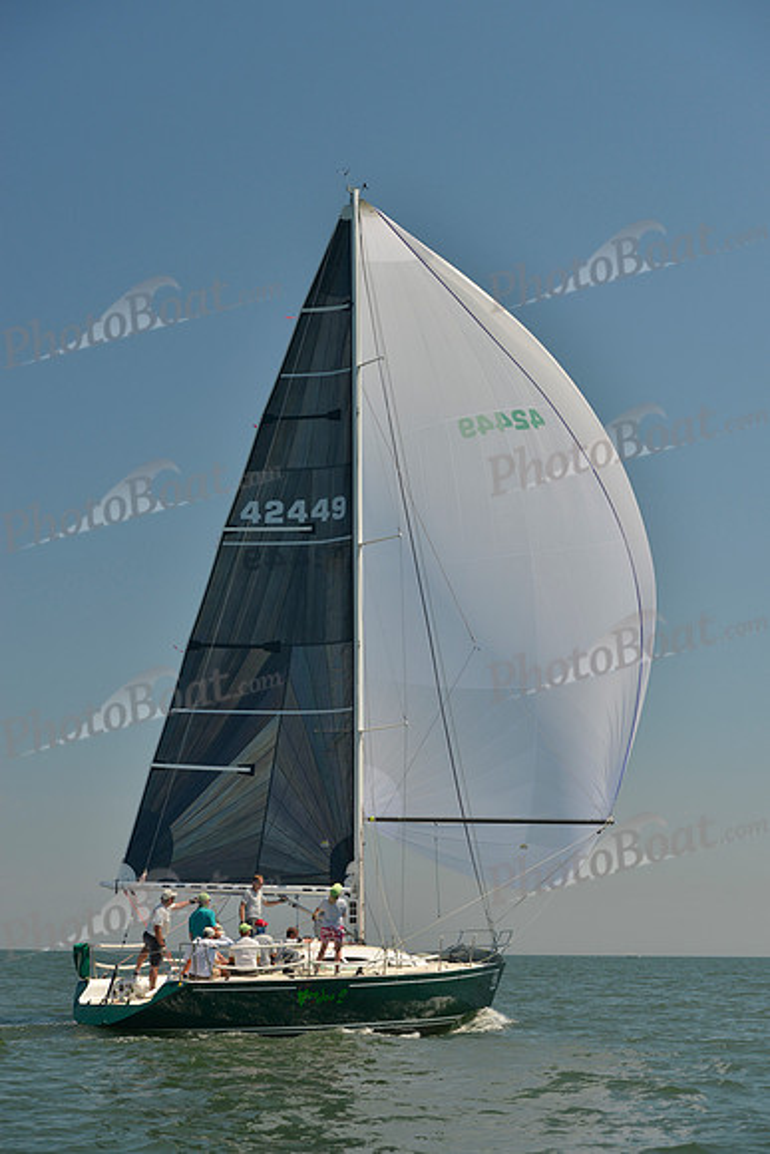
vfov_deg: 28.8
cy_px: 577
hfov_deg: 19.5
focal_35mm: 70
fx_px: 2244
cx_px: 385
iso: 200
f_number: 7.1
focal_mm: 70
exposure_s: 1/640
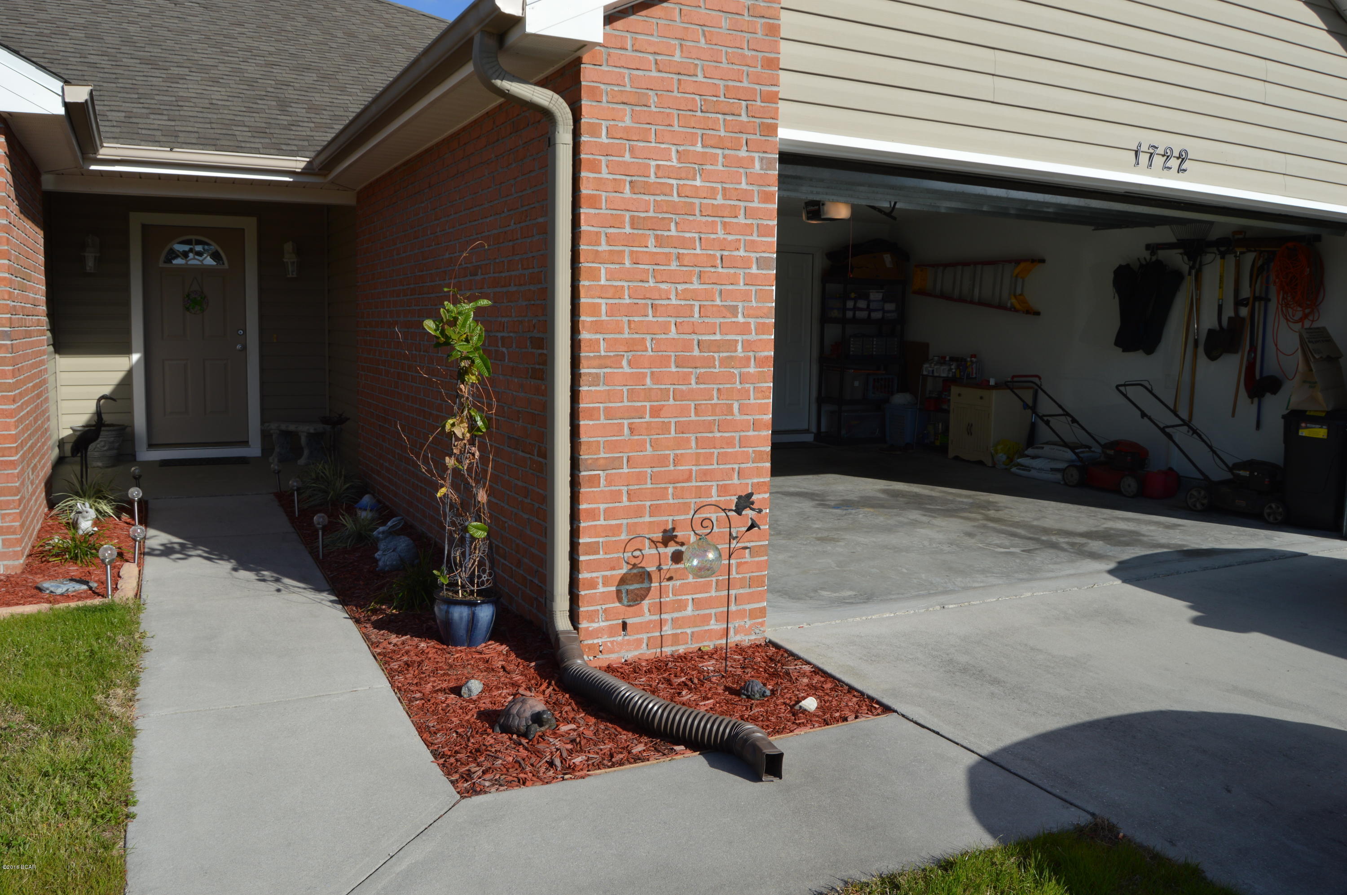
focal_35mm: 27
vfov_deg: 47.8
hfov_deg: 67.4
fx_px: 1009
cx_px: 674
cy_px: 448
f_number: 9
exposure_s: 1/320
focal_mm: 18
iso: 100
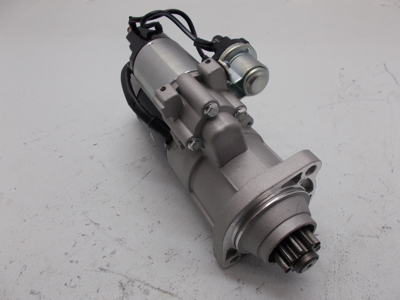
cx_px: 200
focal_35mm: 26
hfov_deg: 67.3
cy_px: 150
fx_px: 300
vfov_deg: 53.1
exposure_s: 1/60
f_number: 3.2
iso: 80
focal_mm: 4.6
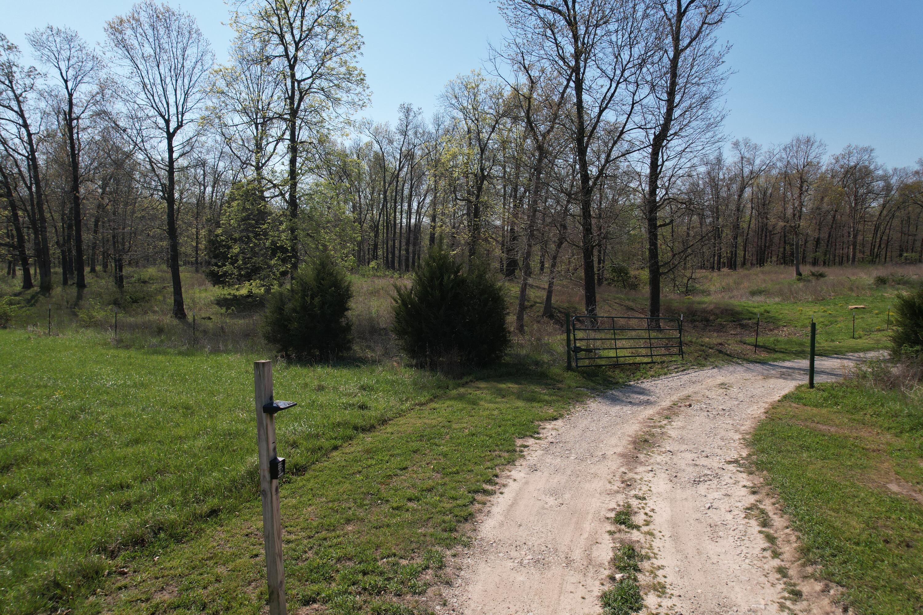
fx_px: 564
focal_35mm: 22
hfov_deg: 78.6
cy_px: 308
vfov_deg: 57.2
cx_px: 462
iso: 110
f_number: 2.8
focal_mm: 8.38
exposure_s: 1/320
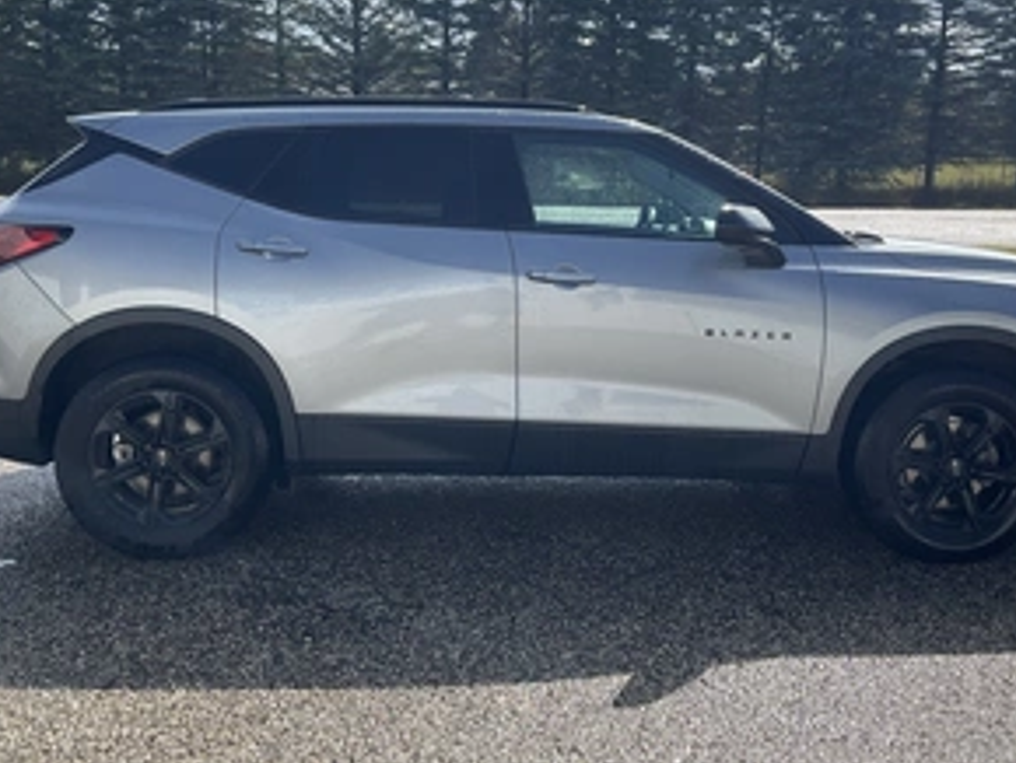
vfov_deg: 35.9
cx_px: 536
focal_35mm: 40
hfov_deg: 46.7
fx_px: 1175
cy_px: 304
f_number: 1.8
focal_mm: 3
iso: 25
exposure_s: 1/1311
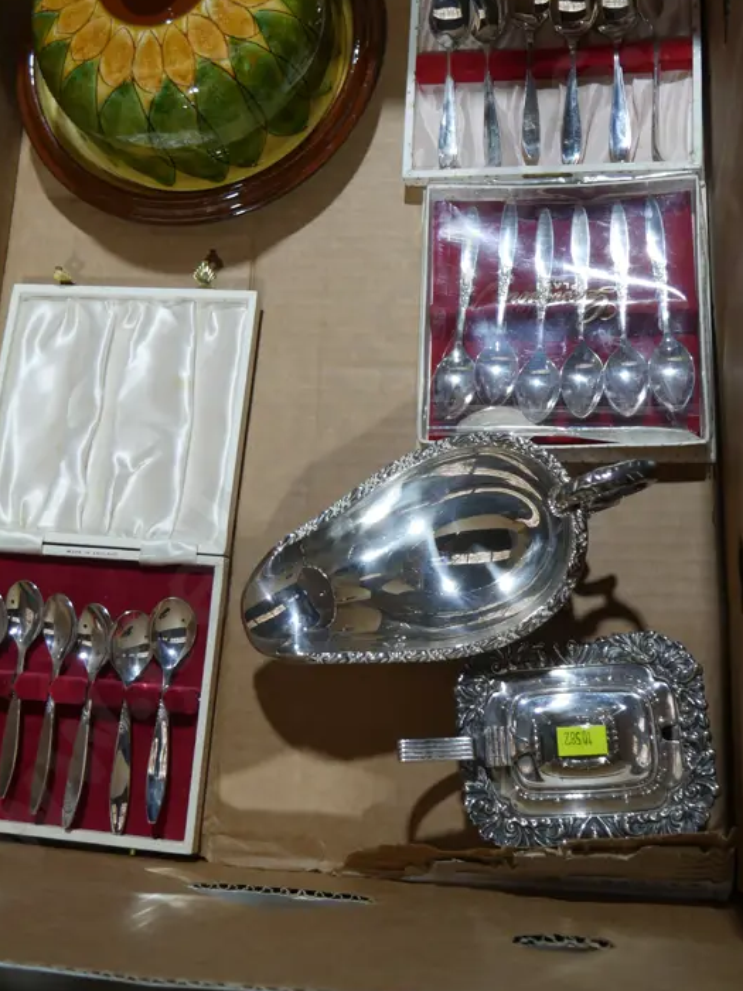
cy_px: 364
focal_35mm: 41
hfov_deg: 35.1
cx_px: 372
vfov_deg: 45.3
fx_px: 1173
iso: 200
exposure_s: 1/100
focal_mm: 14
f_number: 3.5
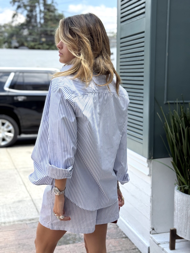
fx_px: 351
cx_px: 95
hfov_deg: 30.3
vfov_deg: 39.7
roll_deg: +1.0
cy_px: 126
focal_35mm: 48
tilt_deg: -9.4
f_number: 1.78
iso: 80
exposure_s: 1/1330
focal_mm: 6.76
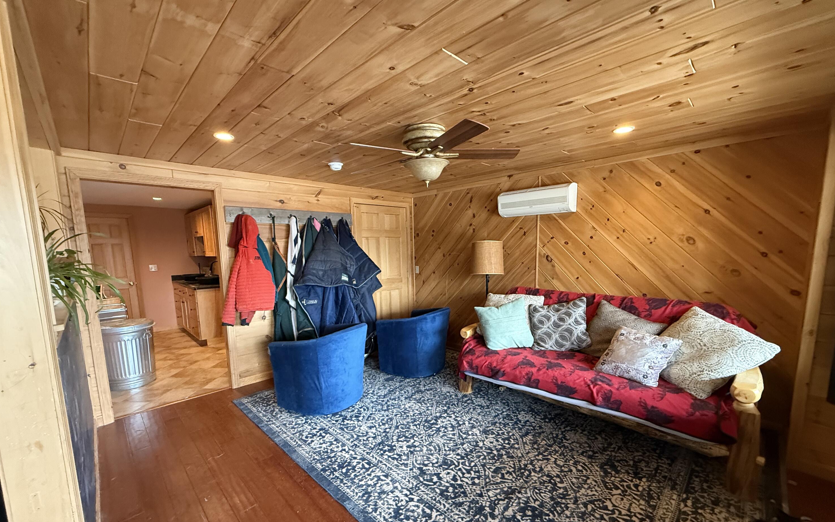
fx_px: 341
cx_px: 419
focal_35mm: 15
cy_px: 294
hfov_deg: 101.5
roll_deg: +1.0
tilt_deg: -8.1
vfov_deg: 74.5
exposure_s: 1/60
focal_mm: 2.22
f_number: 2.2
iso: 640
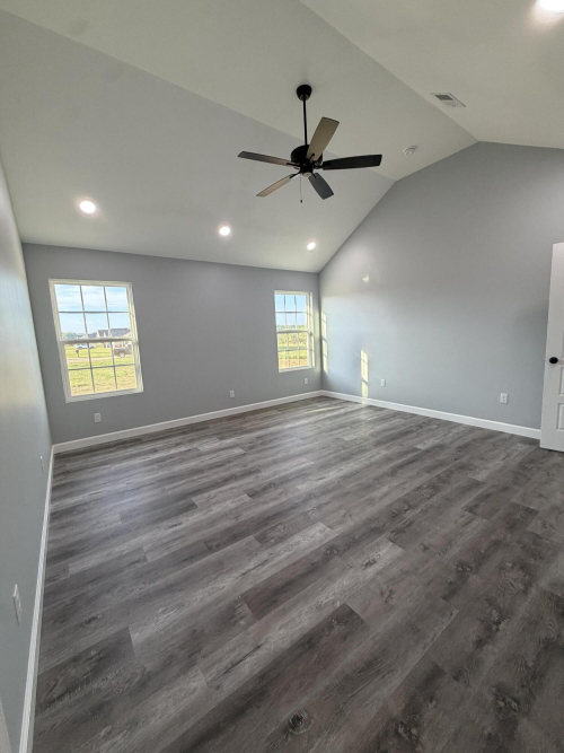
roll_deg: +2.4
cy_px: 376
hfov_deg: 85.7
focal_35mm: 14
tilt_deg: -8.5
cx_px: 282
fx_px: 304
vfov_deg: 102.1
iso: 160
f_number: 2.2
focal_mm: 2.22
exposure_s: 1/120
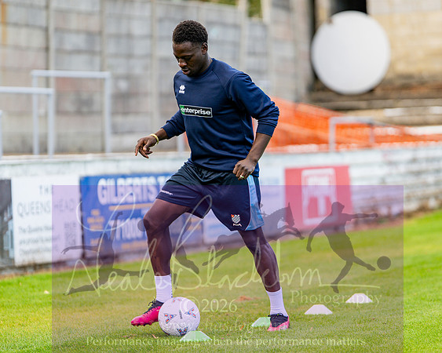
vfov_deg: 9.1
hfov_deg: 11.4
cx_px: 233
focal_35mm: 170
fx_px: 2219
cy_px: 165
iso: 100
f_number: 1.4
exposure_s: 1/1250
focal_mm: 85
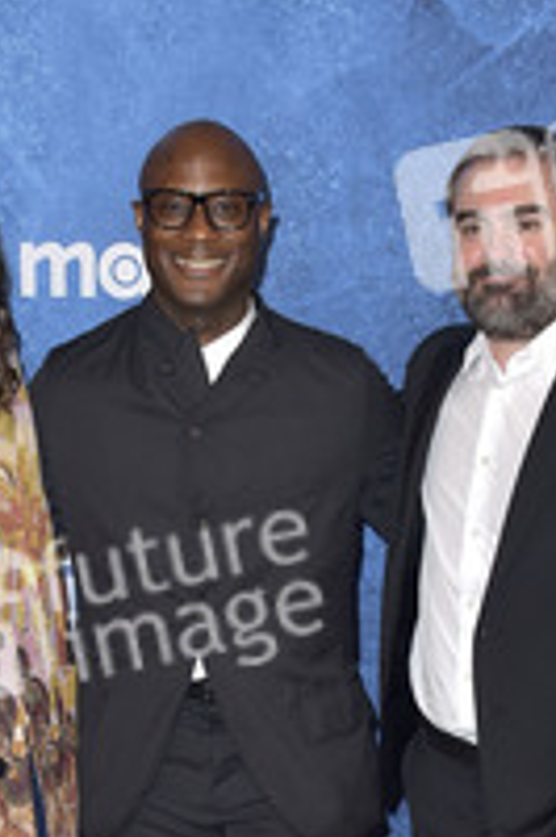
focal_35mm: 96
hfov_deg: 14.2
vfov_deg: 20.6
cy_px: 820
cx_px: 232
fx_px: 2228
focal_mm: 48
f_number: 6.3
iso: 320
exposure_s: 1/250
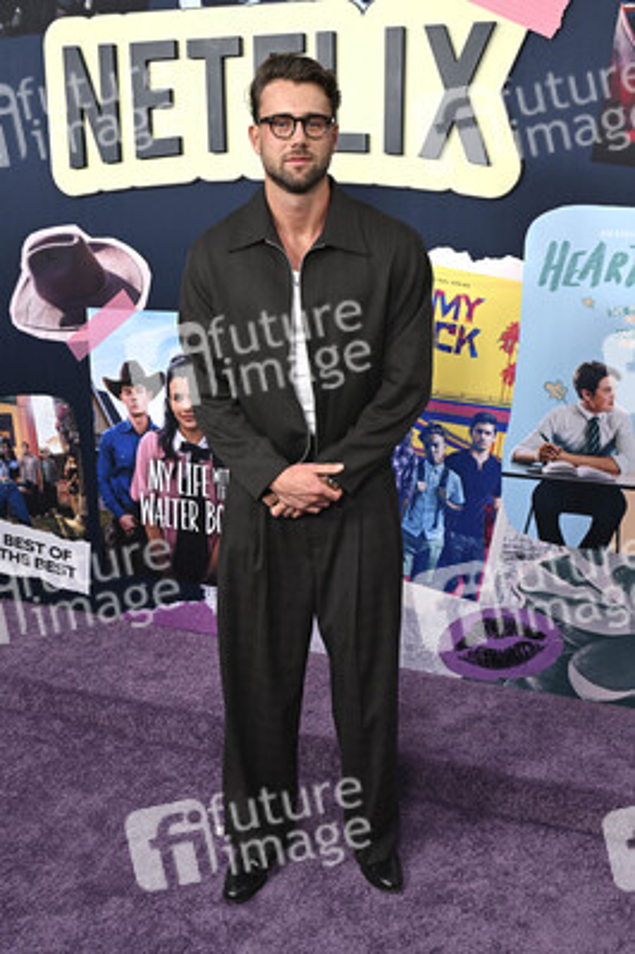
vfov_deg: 54.5
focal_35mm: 35
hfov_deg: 37.8
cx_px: 318
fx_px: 928
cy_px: 477
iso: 1000
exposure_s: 1/250
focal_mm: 35
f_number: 5.6
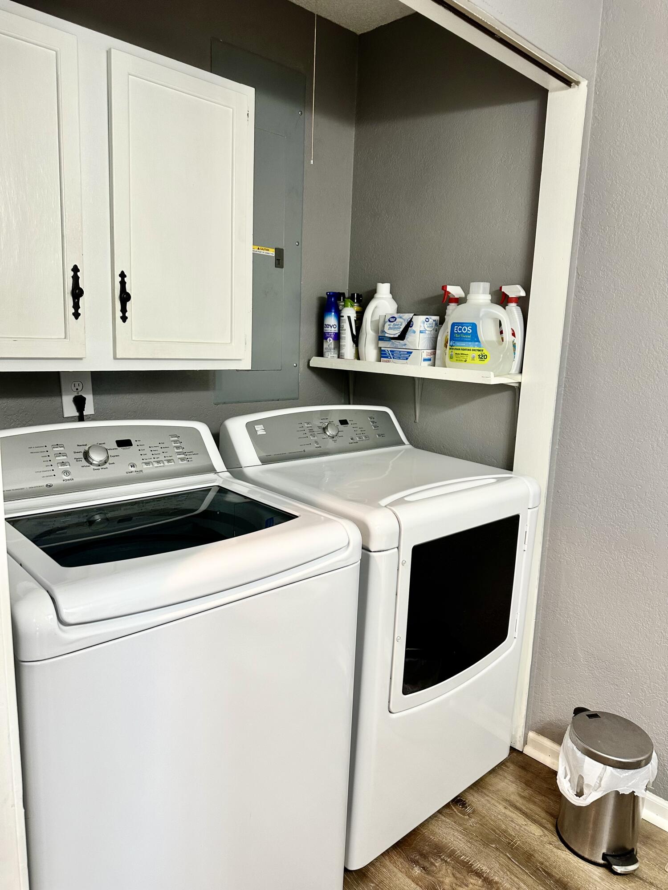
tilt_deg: -9.7
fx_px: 618
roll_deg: -3.0
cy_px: 445
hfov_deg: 56.8
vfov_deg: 71.6
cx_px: 334
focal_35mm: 24
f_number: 1.78
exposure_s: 1/60
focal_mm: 6.86
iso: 125
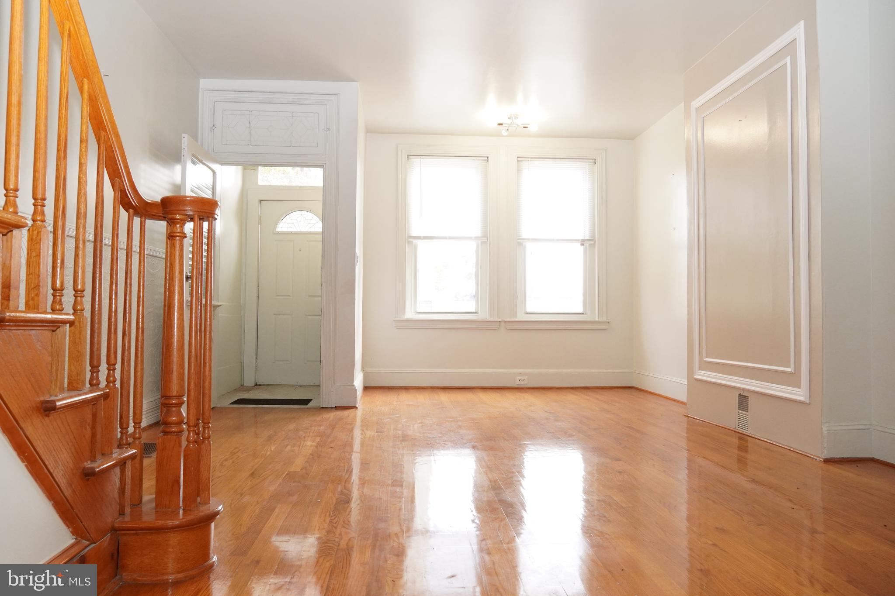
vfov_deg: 47.9
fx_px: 671
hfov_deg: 67.4
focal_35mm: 27
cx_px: 448
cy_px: 298
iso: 1600
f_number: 5.6
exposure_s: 1/100
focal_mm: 18
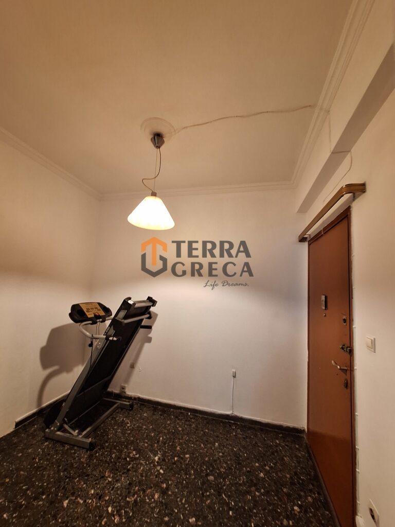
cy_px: 264
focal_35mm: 13
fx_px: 198
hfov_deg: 89.9
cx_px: 198
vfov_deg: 106.2
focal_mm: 1.74
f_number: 2.2
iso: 200
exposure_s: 1/25
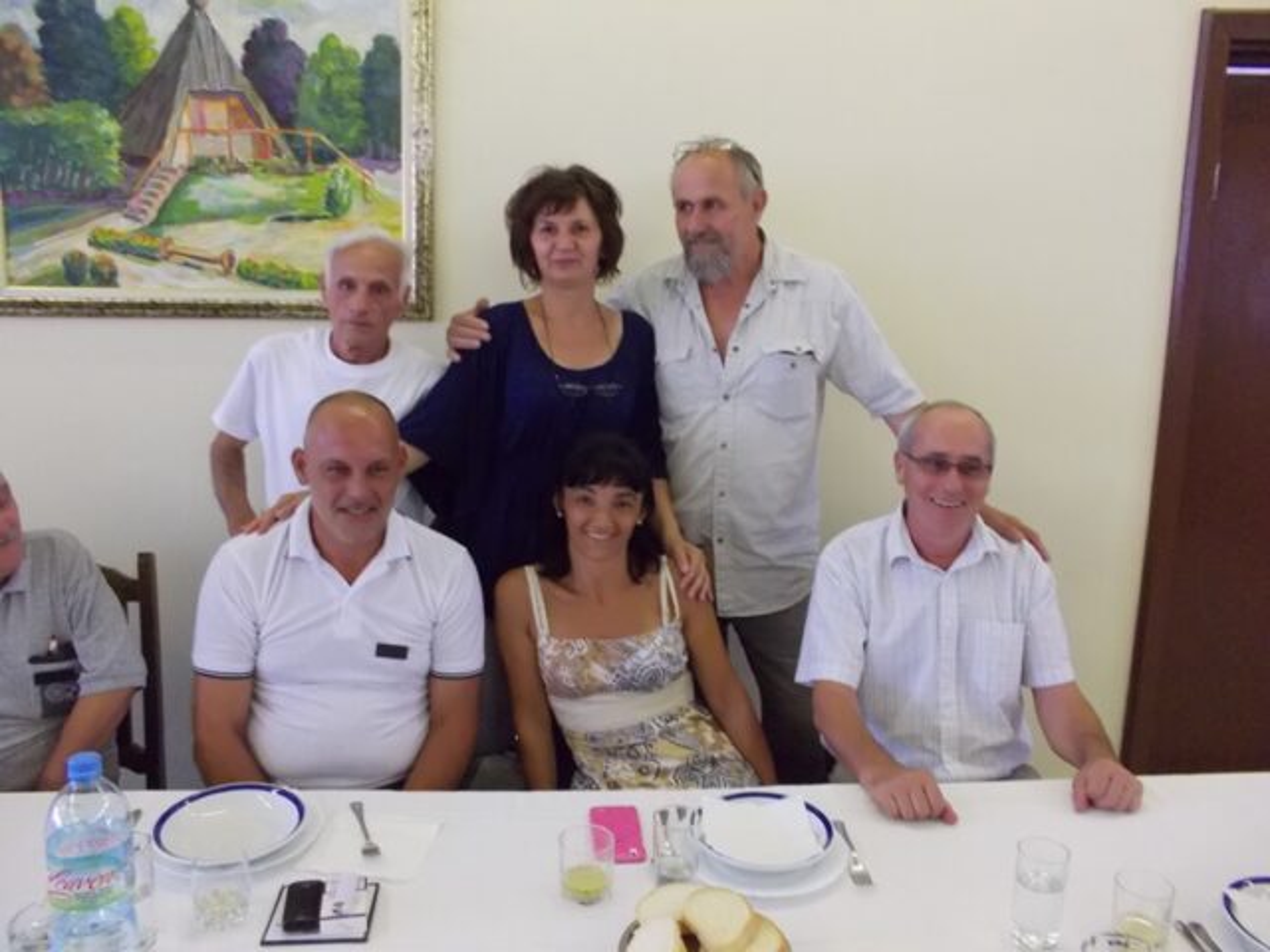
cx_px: 635
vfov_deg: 48.2
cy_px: 476
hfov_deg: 61.7
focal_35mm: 29
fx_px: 1064
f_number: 3.3
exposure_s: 1/25
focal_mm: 4.1
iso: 320
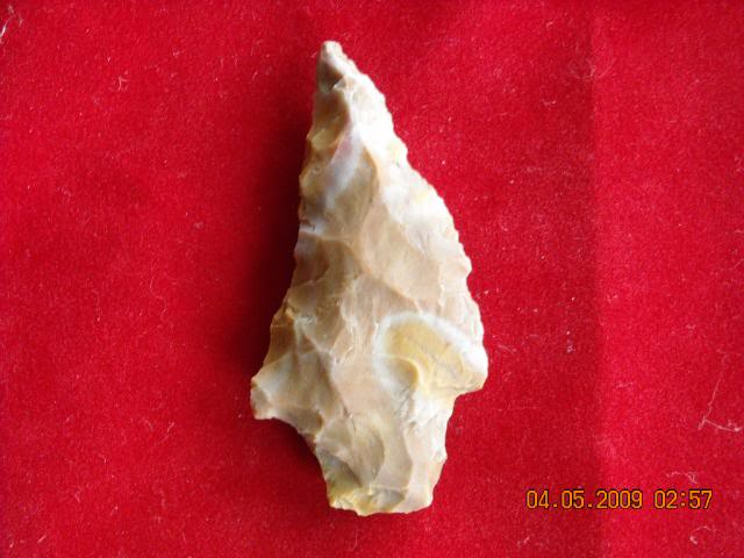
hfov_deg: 18.7
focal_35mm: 105
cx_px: 372
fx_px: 2257
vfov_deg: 14.1
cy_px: 279
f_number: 4.7
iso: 400
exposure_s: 1/12
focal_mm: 17.1
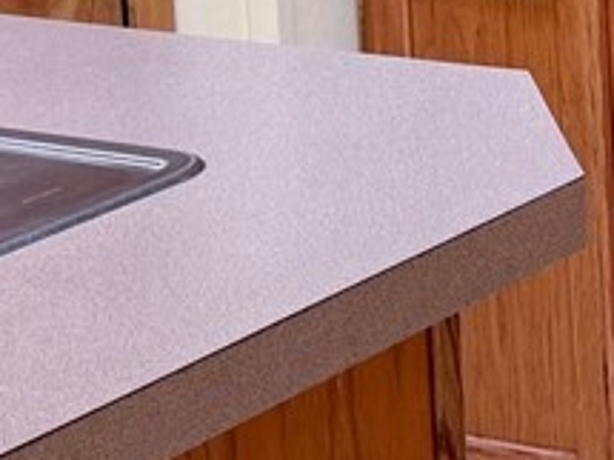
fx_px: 3173
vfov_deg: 8.0
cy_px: -406
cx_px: 1119
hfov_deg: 10.4
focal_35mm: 179
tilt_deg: -8.7
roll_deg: +1.6
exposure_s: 1/60
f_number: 1.78
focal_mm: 6.76
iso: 160
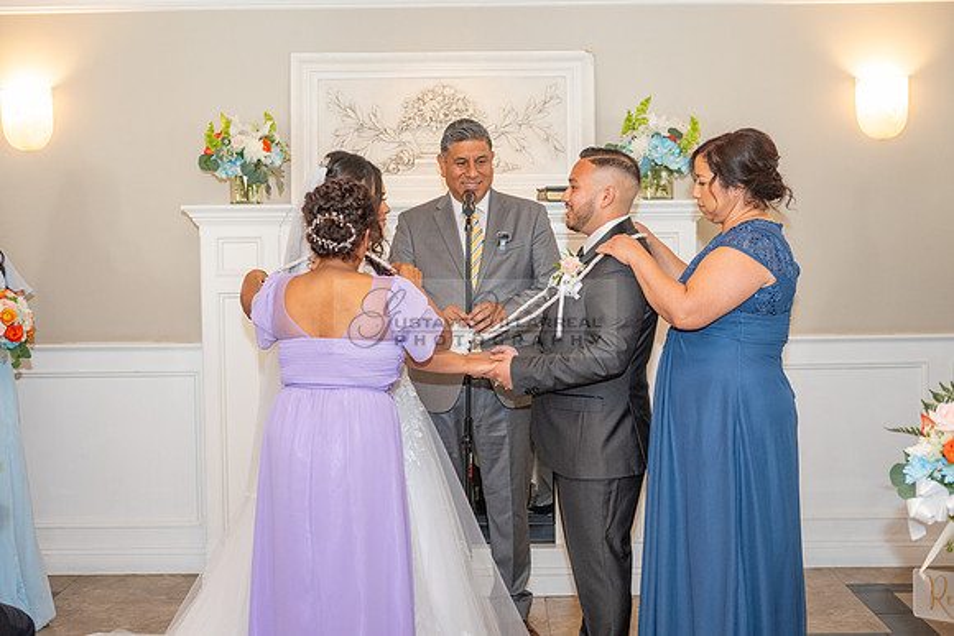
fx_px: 1484
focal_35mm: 56
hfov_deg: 35.6
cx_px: 477
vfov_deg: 24.2
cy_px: 318
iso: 1250
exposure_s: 1/200
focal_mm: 56
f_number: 3.5
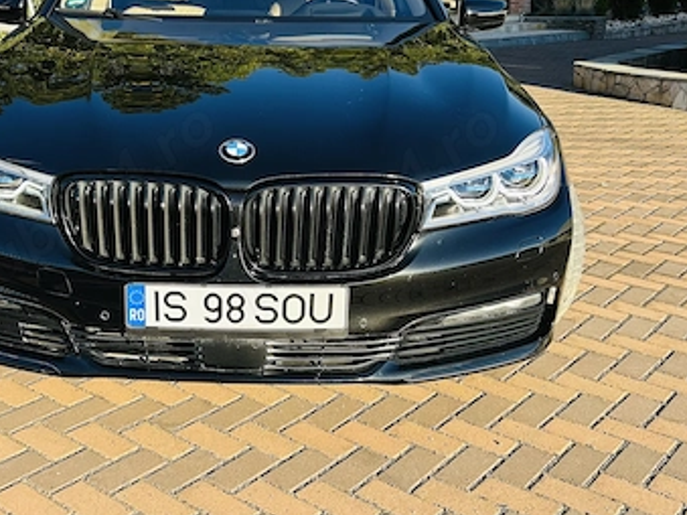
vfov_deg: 31.5
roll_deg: +1.4
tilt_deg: -15.1
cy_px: 229
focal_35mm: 46
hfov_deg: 40.7
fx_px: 913
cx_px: 225
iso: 50
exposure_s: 1/1280
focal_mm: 5.7
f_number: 1.5
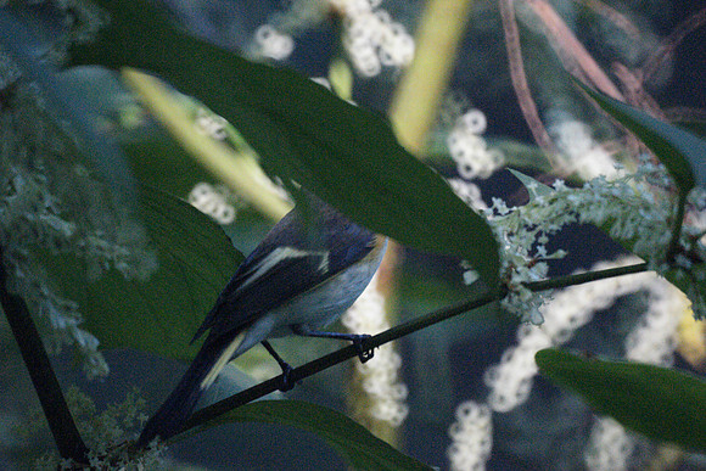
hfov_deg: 2.7
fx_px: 14711
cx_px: 353
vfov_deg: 1.8
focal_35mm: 750
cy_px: 236
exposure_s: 1/250
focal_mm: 500
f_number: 8
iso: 6400
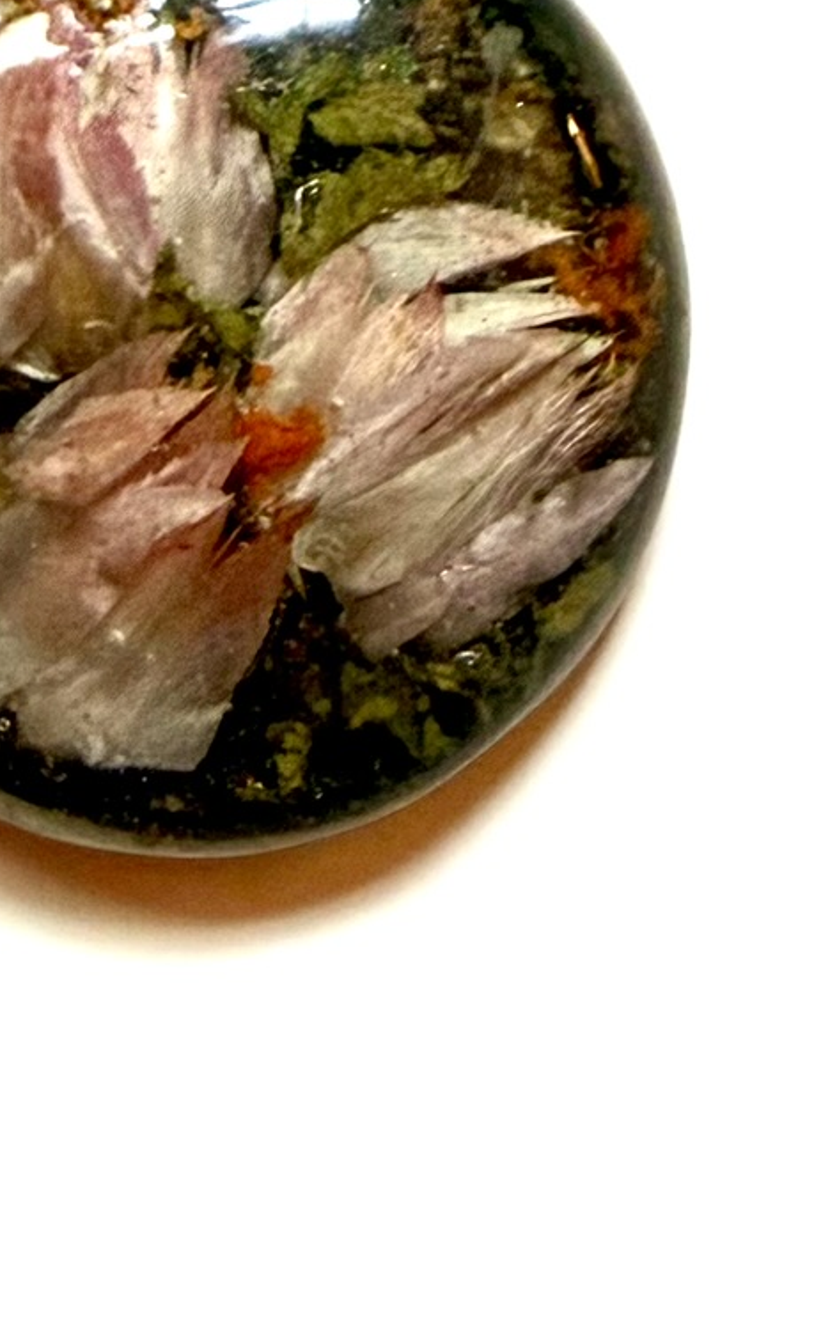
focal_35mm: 69
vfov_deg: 25.7
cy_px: -380
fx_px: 2518
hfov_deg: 18.8
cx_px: 255
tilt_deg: -69.4
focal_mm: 2.22
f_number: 2.2
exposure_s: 1/60
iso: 200
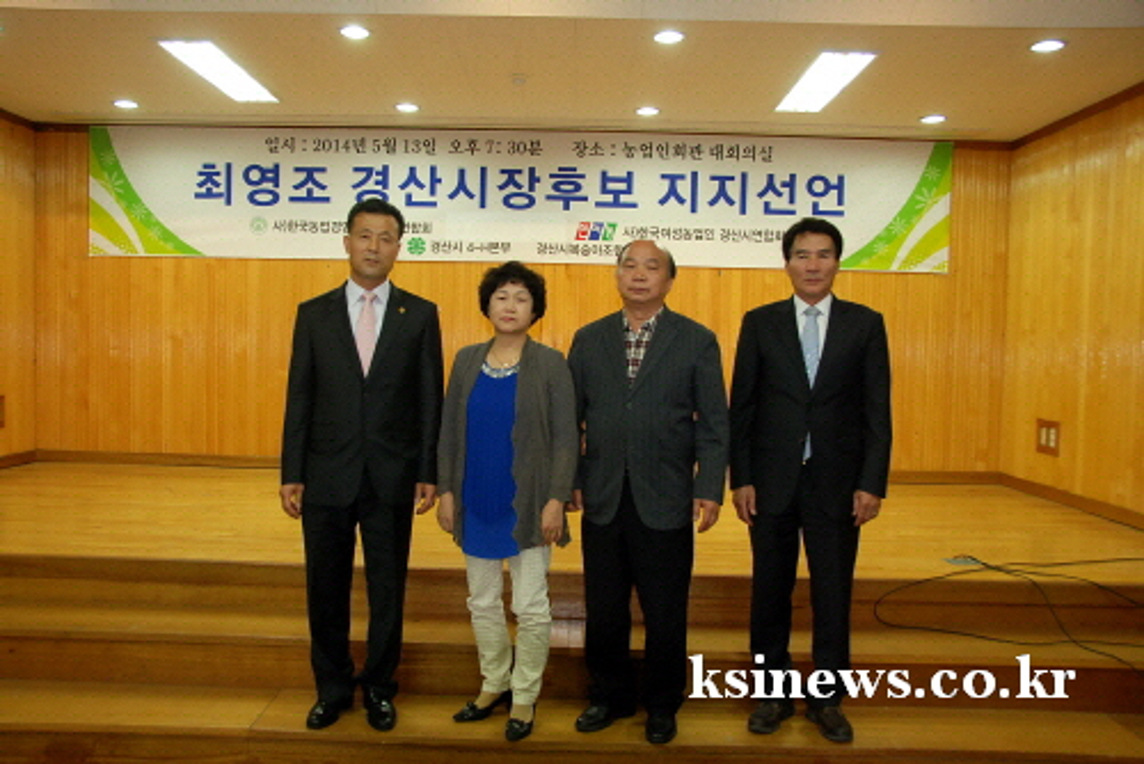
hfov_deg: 61.9
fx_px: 954
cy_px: 382
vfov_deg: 43.7
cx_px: 572
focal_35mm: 30
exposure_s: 1/60
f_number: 5
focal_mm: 20
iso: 800
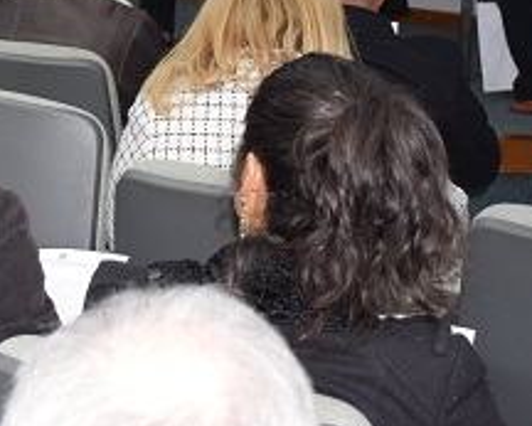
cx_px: -71
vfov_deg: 12.2
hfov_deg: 15.0
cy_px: 2
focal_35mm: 125
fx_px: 1969
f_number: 4.5
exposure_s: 1/80
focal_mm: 32
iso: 800
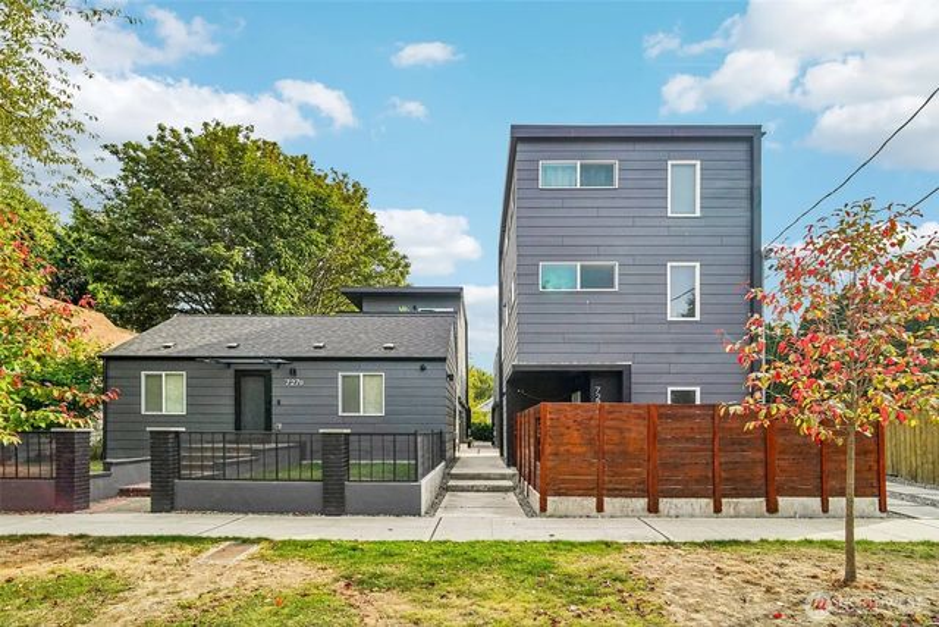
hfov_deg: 96.7
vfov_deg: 73.8
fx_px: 417
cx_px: 470
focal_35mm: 16
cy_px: 314
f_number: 8
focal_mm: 16
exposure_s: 1/1000
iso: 1600
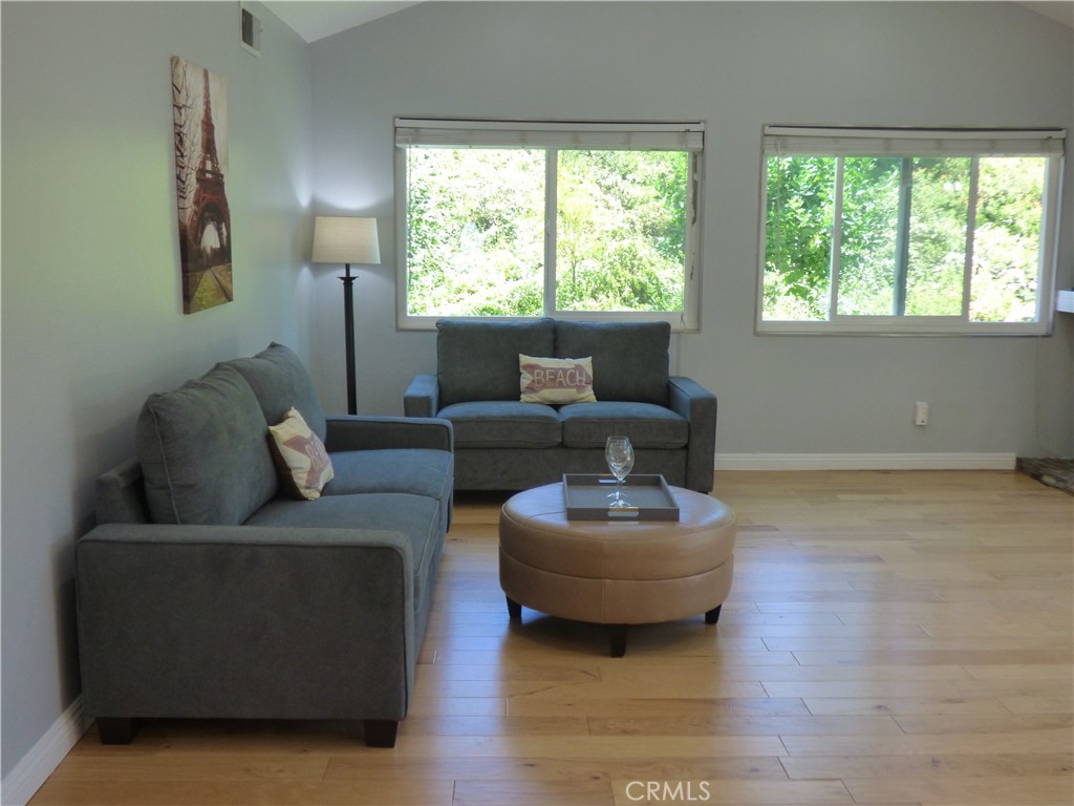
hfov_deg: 54.0
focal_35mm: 34
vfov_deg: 41.8
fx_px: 1055
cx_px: 537
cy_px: 403
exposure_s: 1/60
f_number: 3.4
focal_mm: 5.97
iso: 250
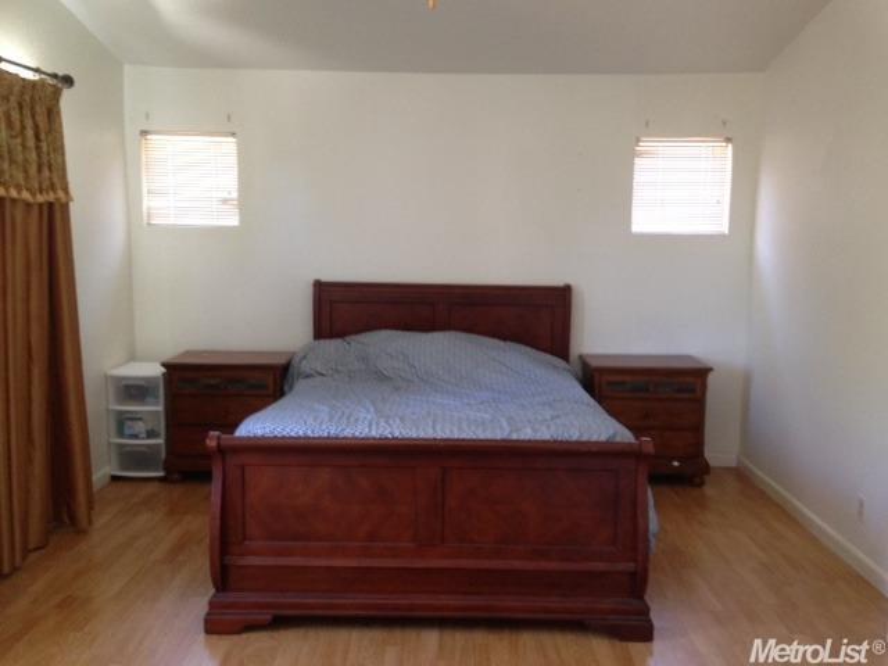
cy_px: 333
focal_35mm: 33
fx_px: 847
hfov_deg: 55.4
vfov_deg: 42.9
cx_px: 444
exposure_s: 1/20
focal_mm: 4.12
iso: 160
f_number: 2.4
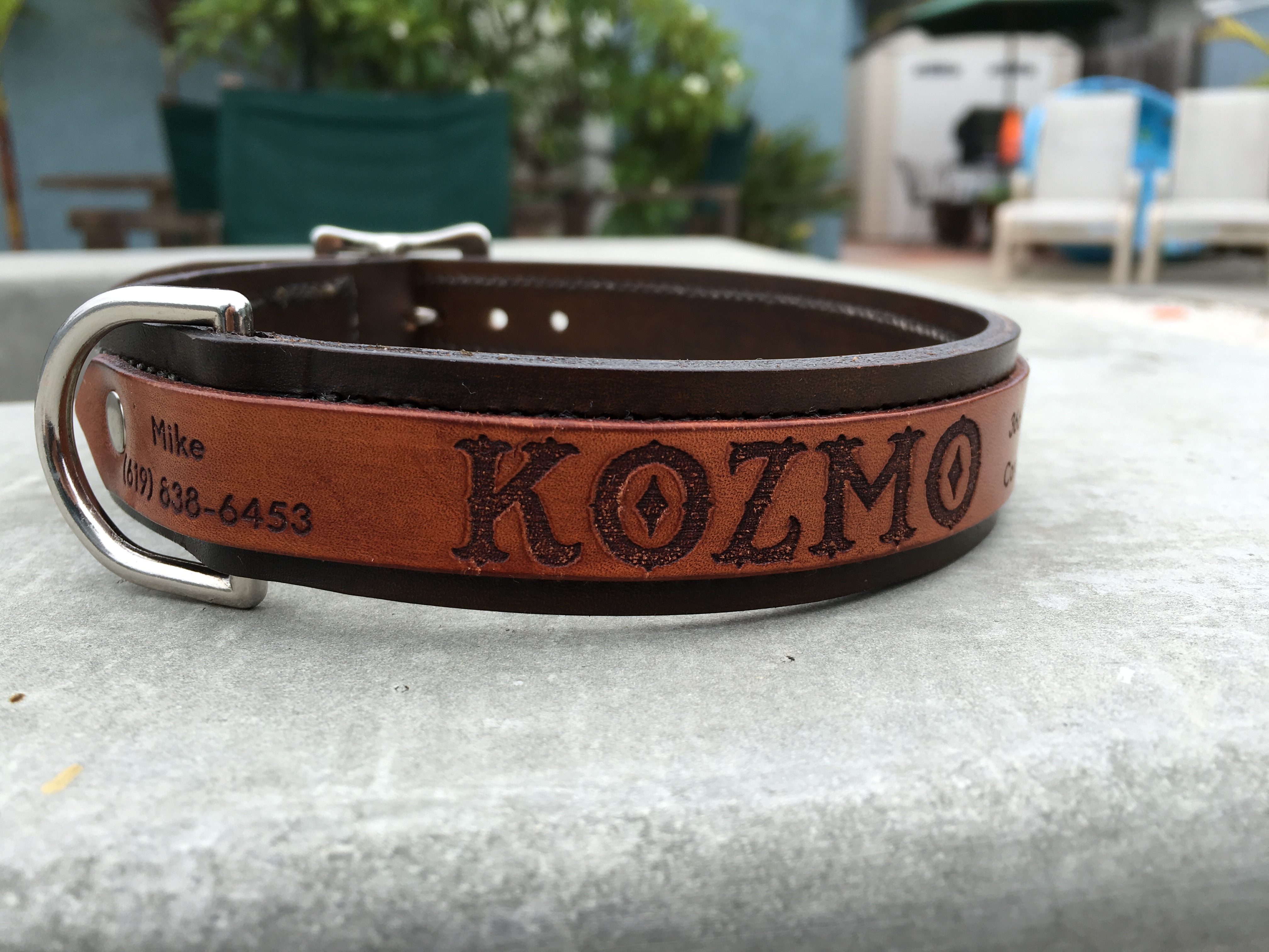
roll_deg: +0.8
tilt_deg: -12.3
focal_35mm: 29
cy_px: 476
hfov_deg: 61.7
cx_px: 634
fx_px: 1063
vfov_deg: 48.2
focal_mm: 4.15
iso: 25
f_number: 2.2
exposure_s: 1/129
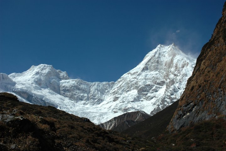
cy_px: 76
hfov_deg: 51.3
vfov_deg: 35.5
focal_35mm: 38
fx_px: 235
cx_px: 113
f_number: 11
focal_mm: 25
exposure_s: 1/500
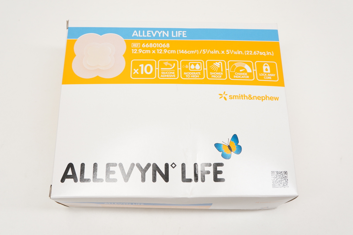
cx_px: 176
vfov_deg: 36.8
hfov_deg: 53.2
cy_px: 118
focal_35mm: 36
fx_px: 353
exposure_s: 1/60
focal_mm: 24
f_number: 6.3
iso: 400
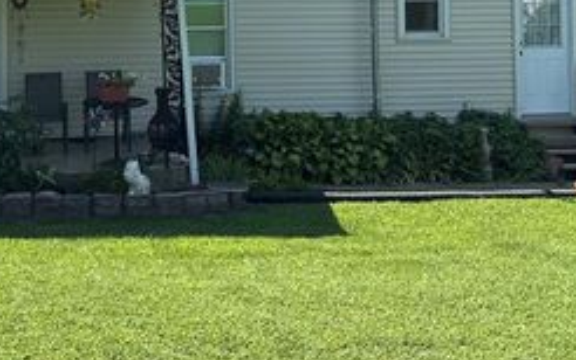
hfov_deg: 35.4
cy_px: -29
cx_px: 138
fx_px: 879
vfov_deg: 22.0
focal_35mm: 56
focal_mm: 5.96
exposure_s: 1/2538
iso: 50
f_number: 1.6
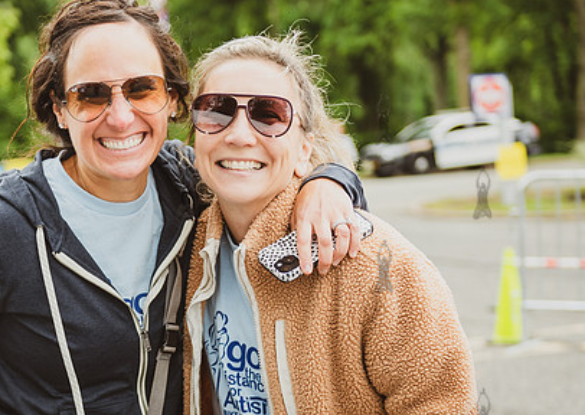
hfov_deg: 21.4
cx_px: 222
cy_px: 270
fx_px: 1542
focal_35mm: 93
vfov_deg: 15.3
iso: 400
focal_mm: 48
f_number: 2.8
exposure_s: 1/800
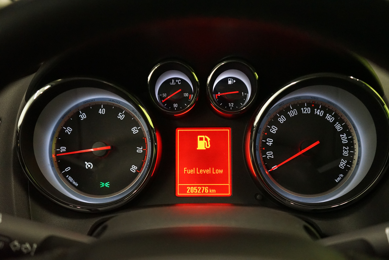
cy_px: 130
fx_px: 432
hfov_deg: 48.5
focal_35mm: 40
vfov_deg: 33.4
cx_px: 194
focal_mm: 40
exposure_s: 1/80
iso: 6400
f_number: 4
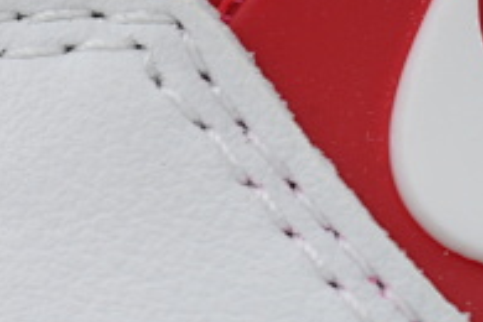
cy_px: 385
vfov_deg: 3.3
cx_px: -488
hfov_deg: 4.9
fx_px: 5608
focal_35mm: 418
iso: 400
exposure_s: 1/100
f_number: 13
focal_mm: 102
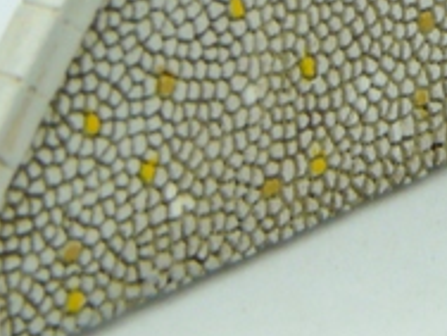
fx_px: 5811
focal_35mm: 450
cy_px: -231
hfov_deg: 4.4
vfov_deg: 3.3
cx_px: 616
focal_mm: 17.5
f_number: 5.6
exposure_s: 1/20
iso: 100
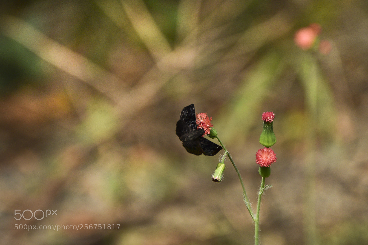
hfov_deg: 13.0
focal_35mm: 158
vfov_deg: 8.7
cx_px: 184
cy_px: 122
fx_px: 1610
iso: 100
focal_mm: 105
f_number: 5.6
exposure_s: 1/250
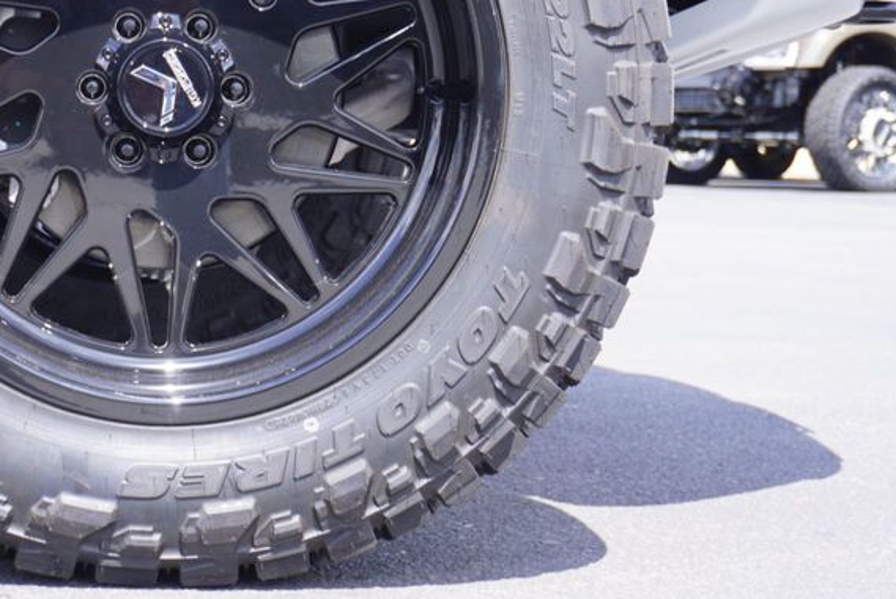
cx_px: 139
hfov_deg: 18.7
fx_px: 2689
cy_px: 73
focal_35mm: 108
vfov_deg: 12.6
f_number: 6.3
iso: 100
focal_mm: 40
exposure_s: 1/80
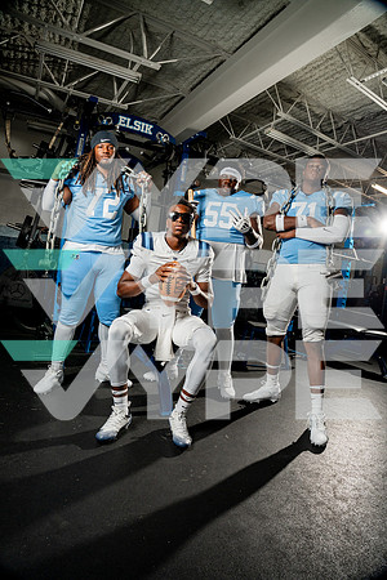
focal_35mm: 20
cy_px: 290
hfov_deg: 61.9
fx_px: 322
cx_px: 194
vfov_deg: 84.0
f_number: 7.1
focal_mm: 20
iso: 500
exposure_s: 1/200
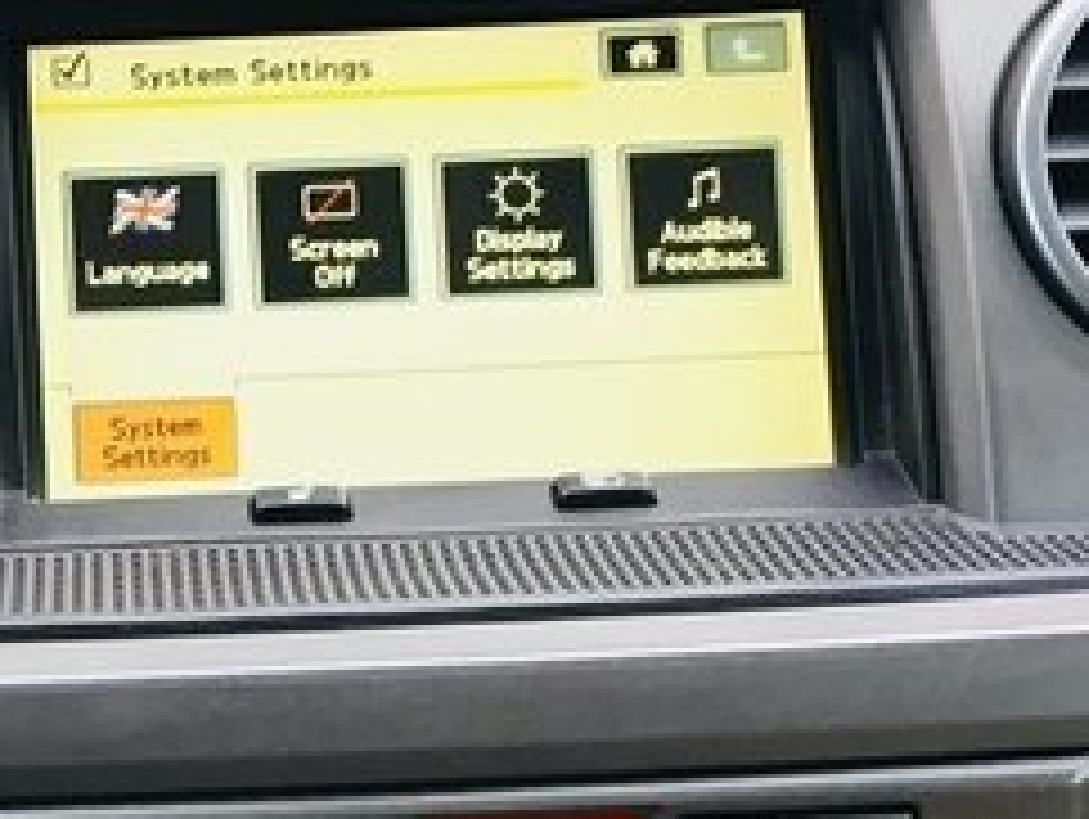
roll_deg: +0.9
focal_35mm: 79
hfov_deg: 24.1
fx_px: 2488
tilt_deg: -34.0
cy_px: 889
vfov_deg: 18.1
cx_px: 153
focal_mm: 4.15
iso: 40
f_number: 2.2
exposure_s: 1/33
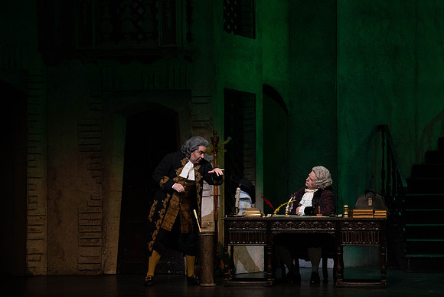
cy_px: 148
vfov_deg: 9.5
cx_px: 222
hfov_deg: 14.2
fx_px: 1776
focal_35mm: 144
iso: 3200
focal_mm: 144
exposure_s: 1/250
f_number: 9
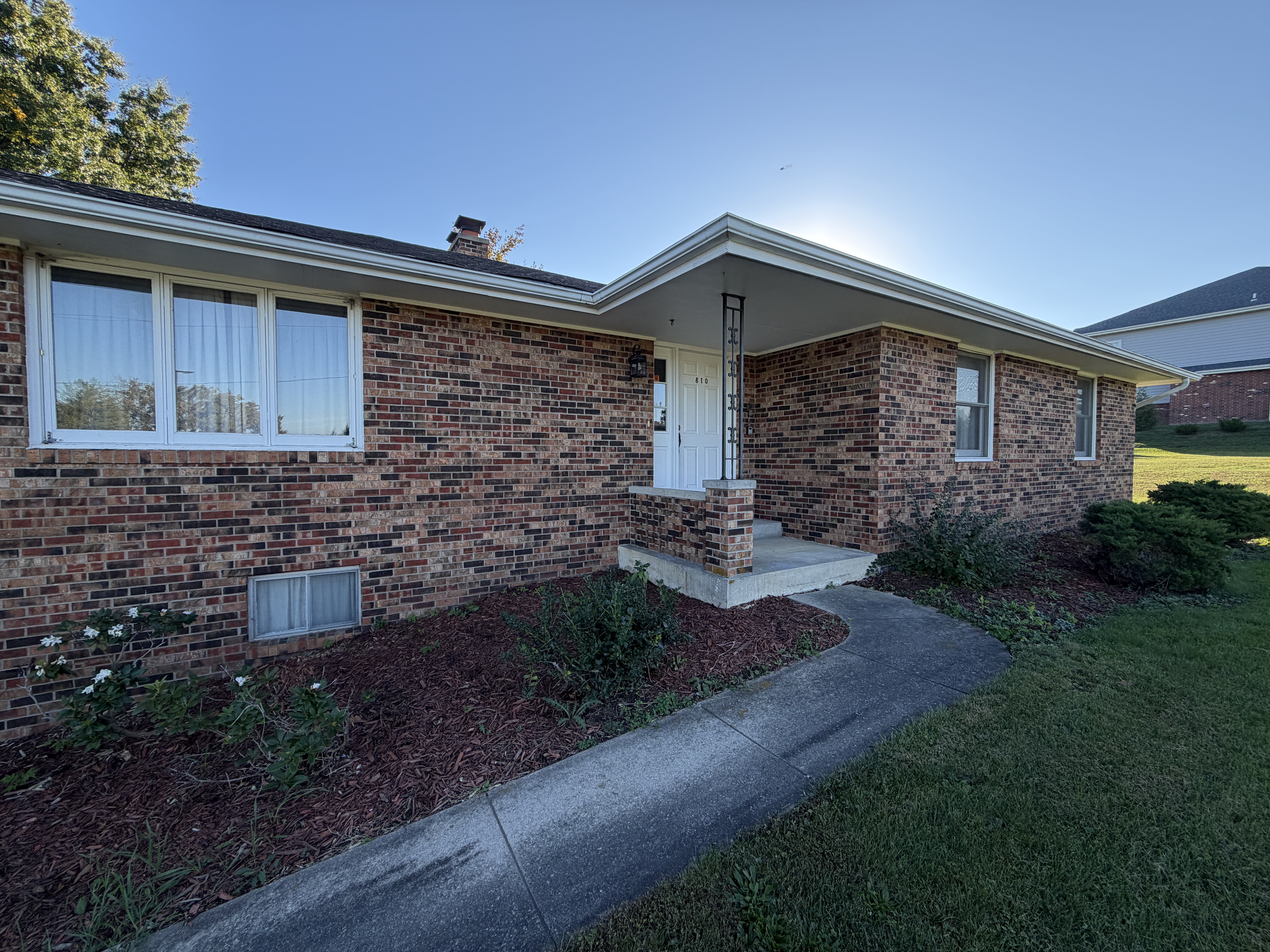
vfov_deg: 85.7
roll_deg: -0.2
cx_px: 635
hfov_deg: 102.1
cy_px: 476
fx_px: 514
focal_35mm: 14
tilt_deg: -1.6
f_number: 2.2
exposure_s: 1/502
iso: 40
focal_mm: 2.22
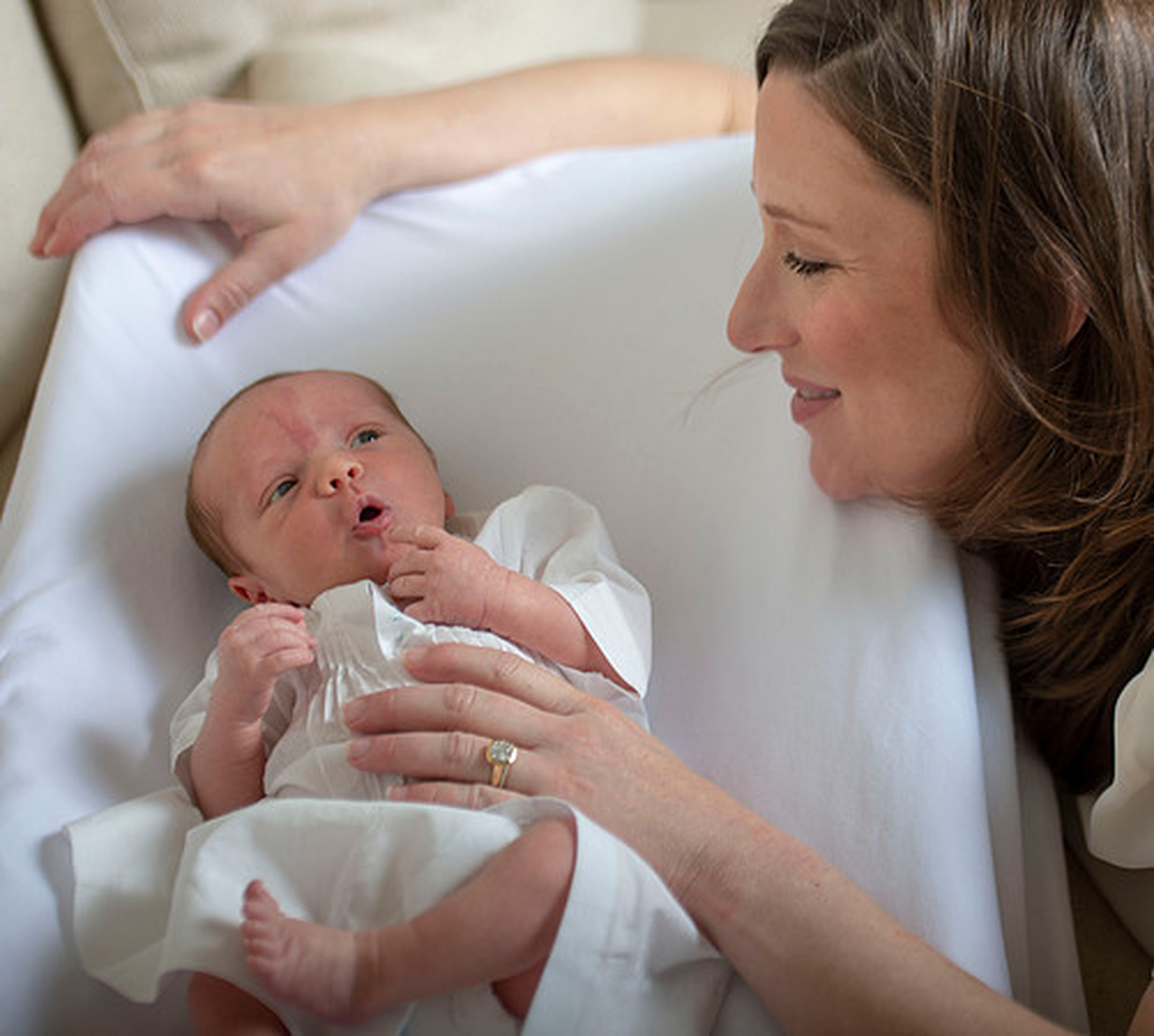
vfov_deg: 15.3
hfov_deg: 17.0
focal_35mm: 108
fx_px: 3861
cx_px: 694
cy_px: 544
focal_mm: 85
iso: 80
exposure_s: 1/250
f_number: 2.8
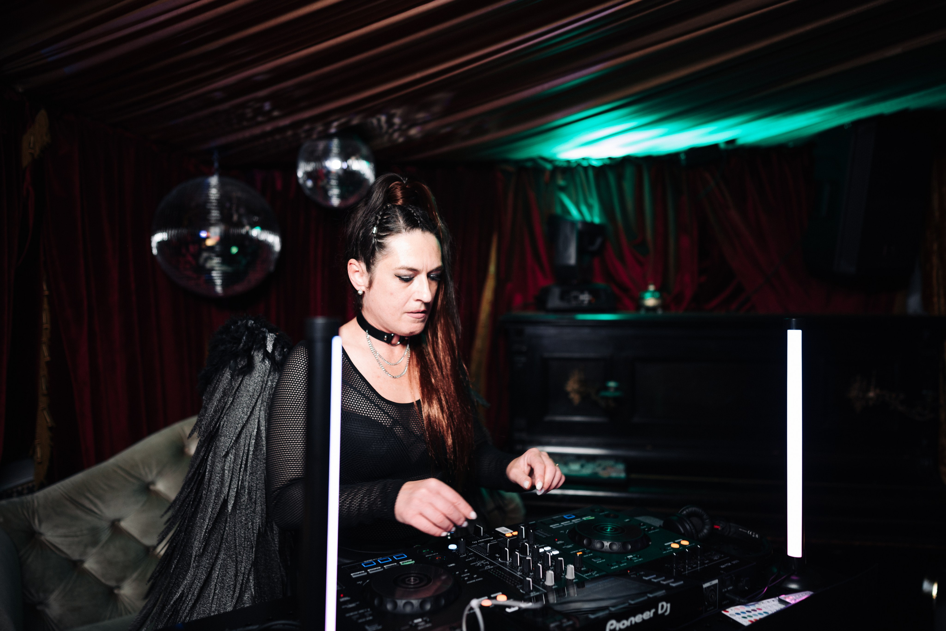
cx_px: 473
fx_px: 631
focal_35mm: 24
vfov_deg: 53.1
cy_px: 316
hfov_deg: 73.7
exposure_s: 1/125
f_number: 1.4
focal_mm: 24
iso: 800
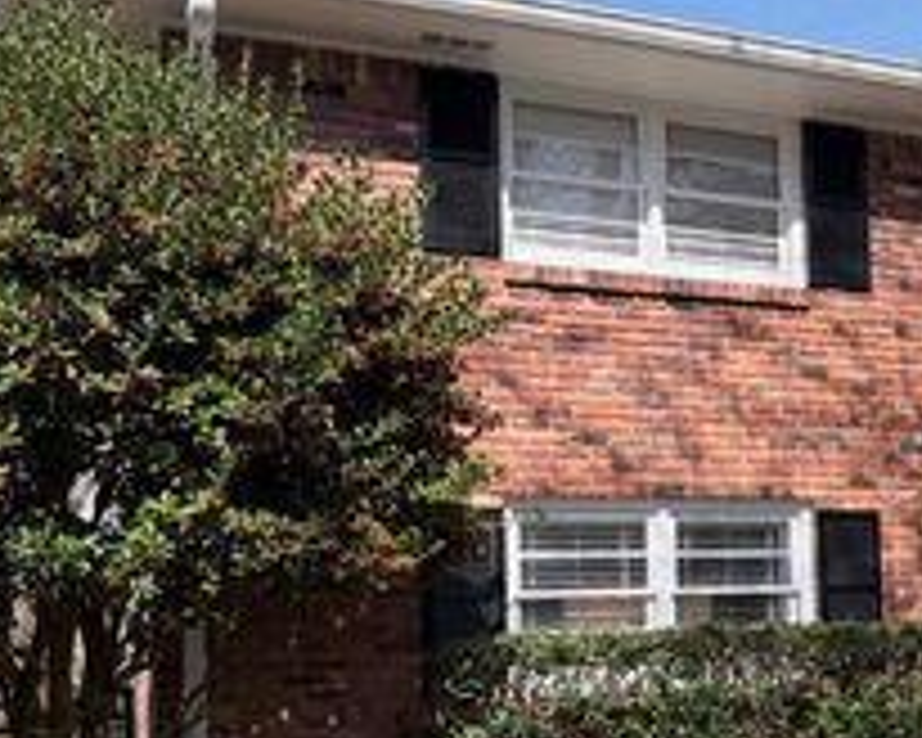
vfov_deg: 26.5
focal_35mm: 57
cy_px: 515
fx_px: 1555
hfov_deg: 29.7
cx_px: 1016
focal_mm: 6.76
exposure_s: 1/3145
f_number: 1.78
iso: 80
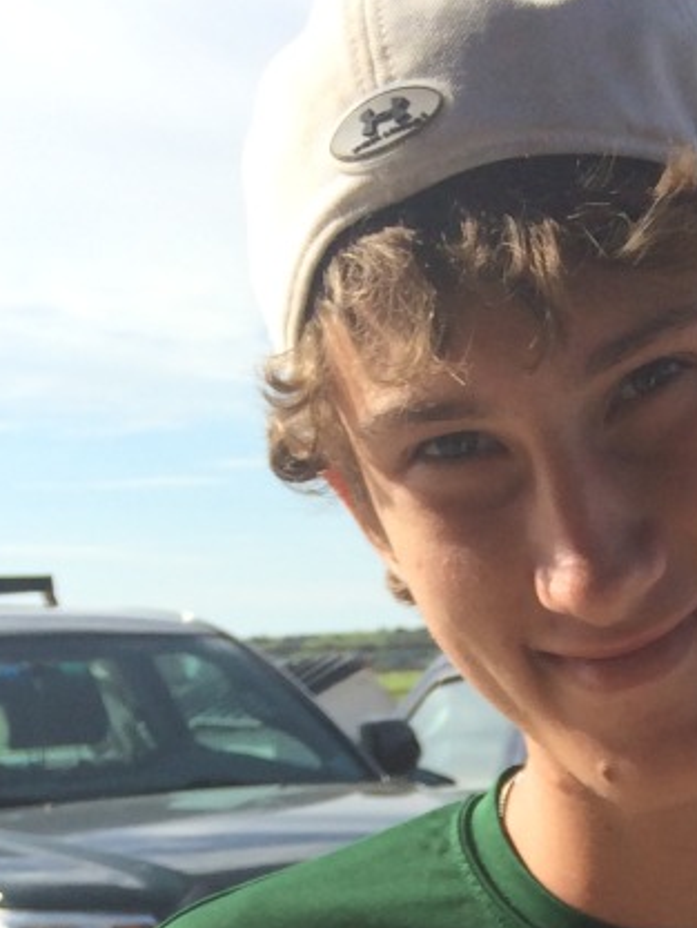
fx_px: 2549
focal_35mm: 95
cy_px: 1421
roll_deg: +2.8
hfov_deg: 15.0
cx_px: 835
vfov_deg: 18.2
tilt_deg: -17.0
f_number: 2.2
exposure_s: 1/1208
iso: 32
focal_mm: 4.15
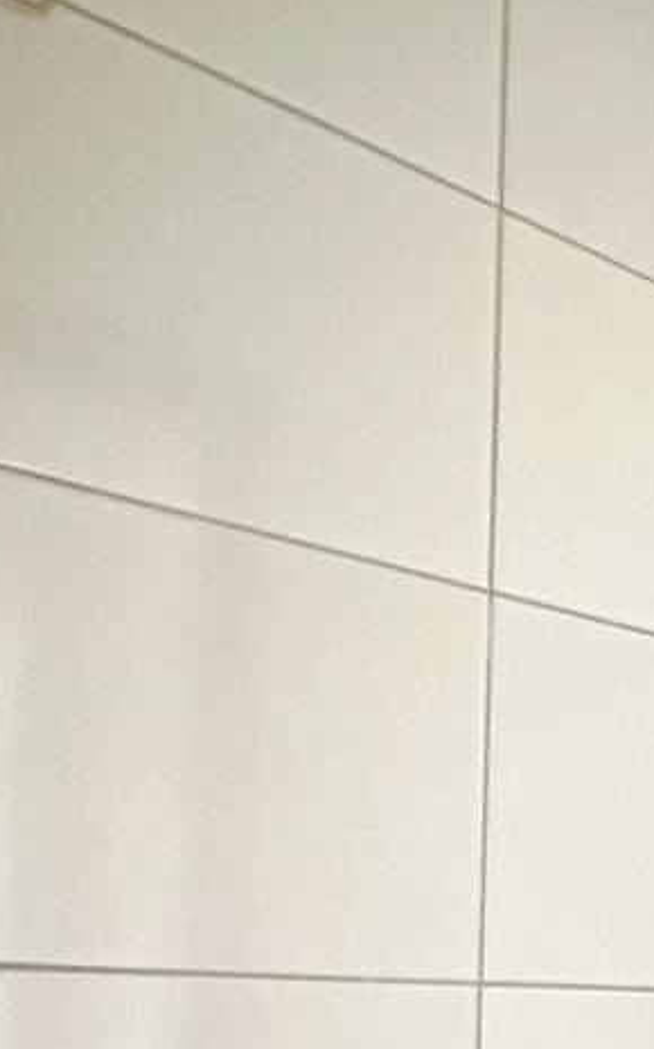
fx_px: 1314
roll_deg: -1.1
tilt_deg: +2.4
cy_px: 993
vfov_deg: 39.5
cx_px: 992
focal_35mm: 46
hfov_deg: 22.6
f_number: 2.2
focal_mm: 2.22
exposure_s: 1/41
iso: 1600
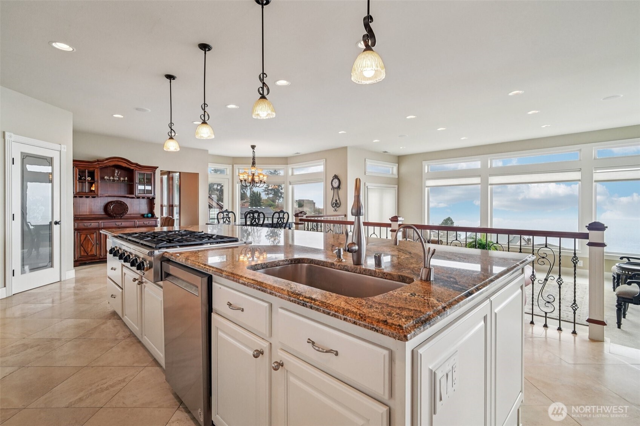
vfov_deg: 73.7
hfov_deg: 96.7
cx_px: 320
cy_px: 213
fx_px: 284
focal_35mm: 16
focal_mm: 16
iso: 1600
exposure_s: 1/160
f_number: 8
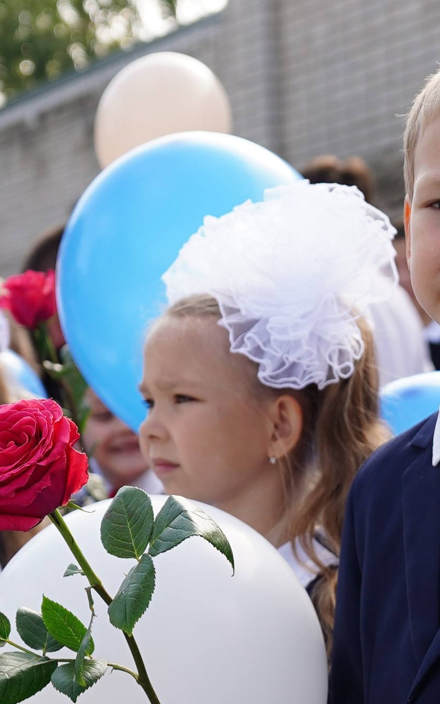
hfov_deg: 11.0
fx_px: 2265
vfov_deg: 17.7
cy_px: 414
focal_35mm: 118
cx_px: 393
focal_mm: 27
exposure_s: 1/1000
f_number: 2.8
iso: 200
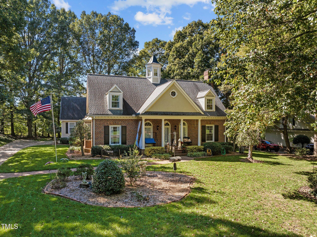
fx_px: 220
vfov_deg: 56.8
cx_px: 158
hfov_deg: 71.6
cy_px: 118
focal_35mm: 24
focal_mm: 12.29
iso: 150
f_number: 2.8
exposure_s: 1/100
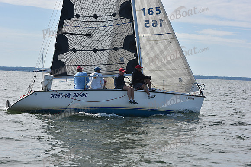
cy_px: 84
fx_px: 683
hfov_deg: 20.8
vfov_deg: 14.0
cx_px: 126
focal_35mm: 98
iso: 320
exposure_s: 1/1000
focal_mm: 98
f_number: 10
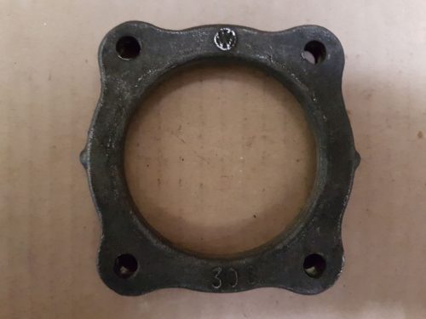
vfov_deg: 53.1
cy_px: 160
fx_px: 320
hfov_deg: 67.3
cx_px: 213
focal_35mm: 26
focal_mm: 4.2
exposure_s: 1/10
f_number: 1.7
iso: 640
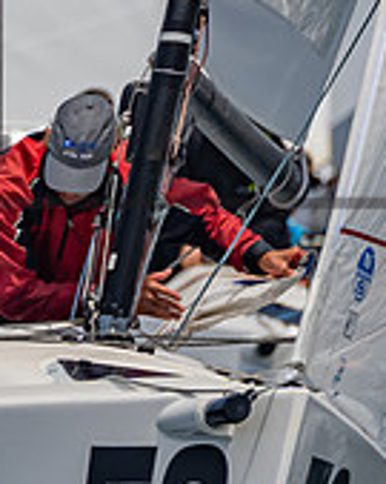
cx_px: -260
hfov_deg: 0.7
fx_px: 30044
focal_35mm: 2102
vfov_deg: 0.9
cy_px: 695
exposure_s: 1/2500
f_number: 6.3
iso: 400
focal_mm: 370
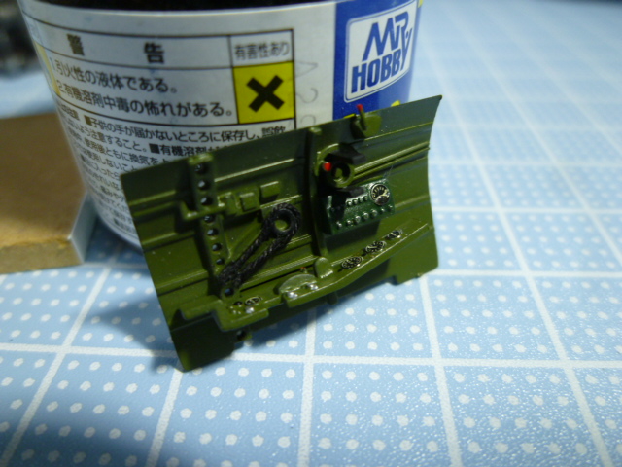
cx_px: 311
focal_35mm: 25
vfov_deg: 54.9
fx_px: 449
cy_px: 234
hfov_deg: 69.4
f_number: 2.8
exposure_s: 1/30
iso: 125
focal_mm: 4.5
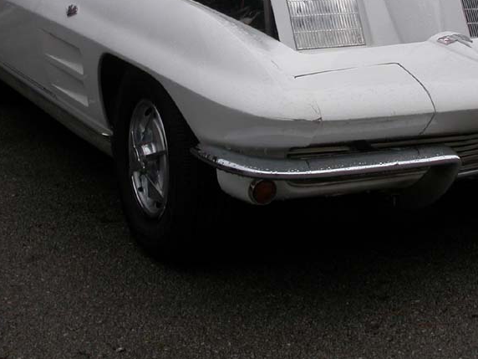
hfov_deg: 28.5
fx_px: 939
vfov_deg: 21.2
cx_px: 271
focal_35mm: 68
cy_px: 48
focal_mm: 7.85
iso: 100
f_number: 6.7
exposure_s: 1/301
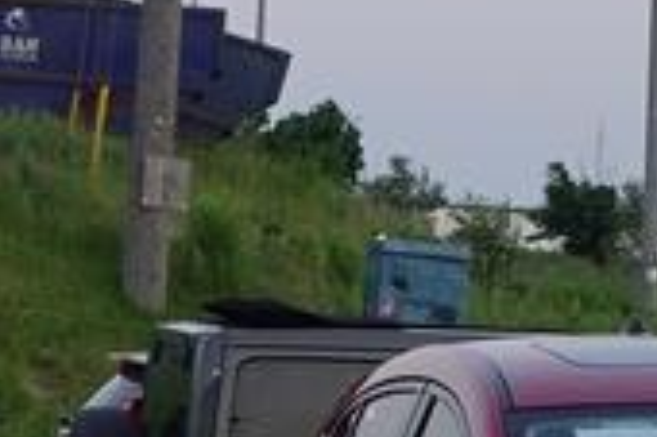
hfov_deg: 8.6
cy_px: -197
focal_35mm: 234
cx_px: -379
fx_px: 4266
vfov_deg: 5.8
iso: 125
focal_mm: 12.15
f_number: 4
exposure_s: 1/80
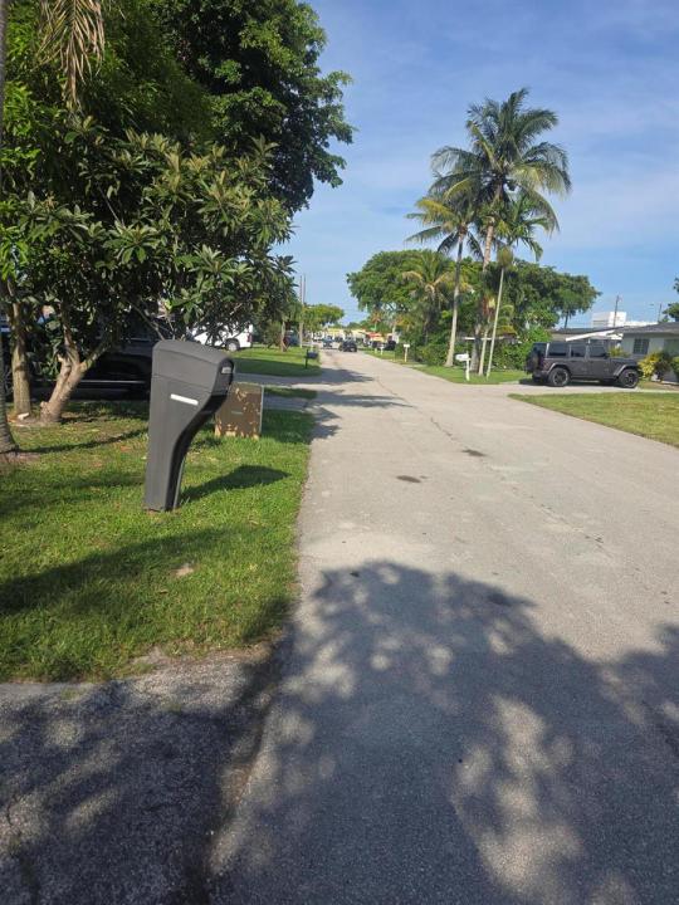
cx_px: 340
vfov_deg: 73.9
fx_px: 602
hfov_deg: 58.9
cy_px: 452
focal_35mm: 23
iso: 12
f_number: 1.7
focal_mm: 6.3
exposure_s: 1/719
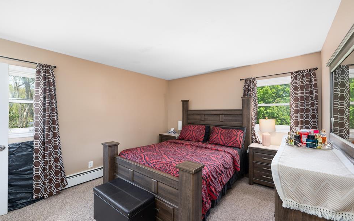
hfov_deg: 101.4
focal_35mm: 15
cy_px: 112
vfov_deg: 74.8
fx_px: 145
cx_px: 170
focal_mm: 14
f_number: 7.1
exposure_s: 1/160
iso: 125
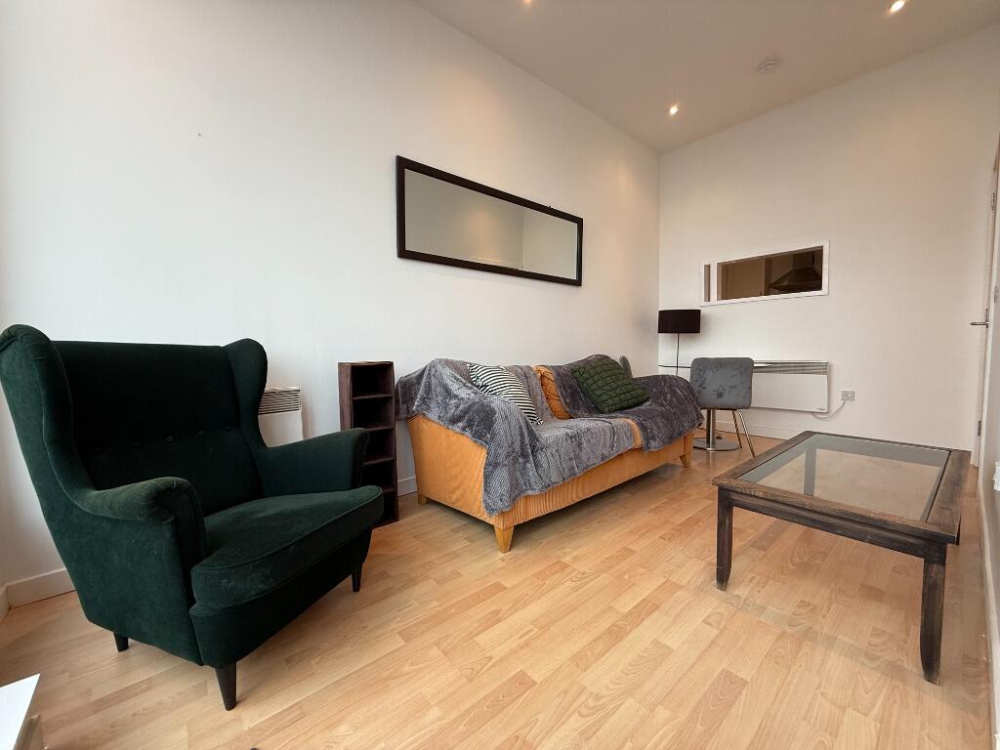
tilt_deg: -3.9
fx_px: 404
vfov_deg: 85.7
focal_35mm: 14
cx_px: 500
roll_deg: +1.3
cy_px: 375
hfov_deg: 102.1
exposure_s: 1/100
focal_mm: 2.22
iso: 160
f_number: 2.2
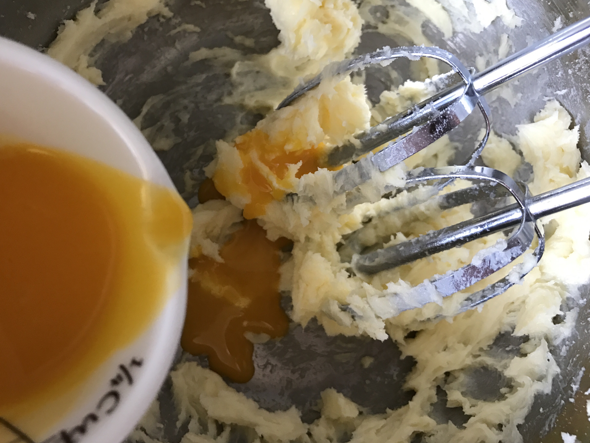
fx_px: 528
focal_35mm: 31
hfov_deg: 58.3
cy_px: 204
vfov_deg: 45.4
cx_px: 270
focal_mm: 3.99
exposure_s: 1/17
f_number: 1.8
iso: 40
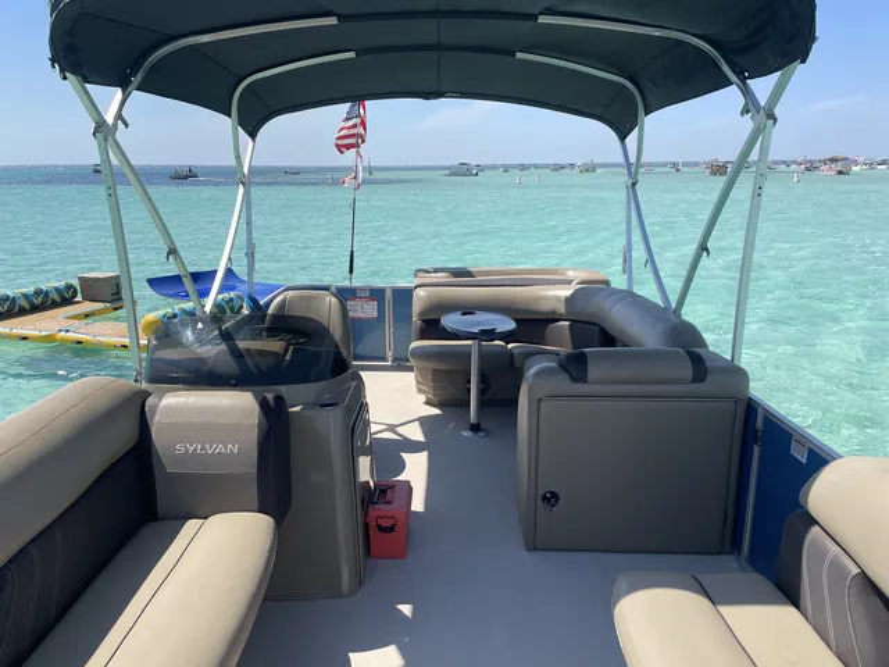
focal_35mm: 26
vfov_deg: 53.1
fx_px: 668
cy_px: 334
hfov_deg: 67.3
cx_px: 444
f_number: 1.6
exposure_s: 1/3731
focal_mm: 4.2
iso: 32
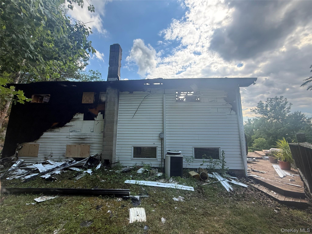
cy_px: 117
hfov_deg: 102.1
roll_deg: -0.9
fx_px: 126
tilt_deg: +9.4
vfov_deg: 85.7
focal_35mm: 14
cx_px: 156
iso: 64
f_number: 2.2
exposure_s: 1/531
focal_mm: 2.22
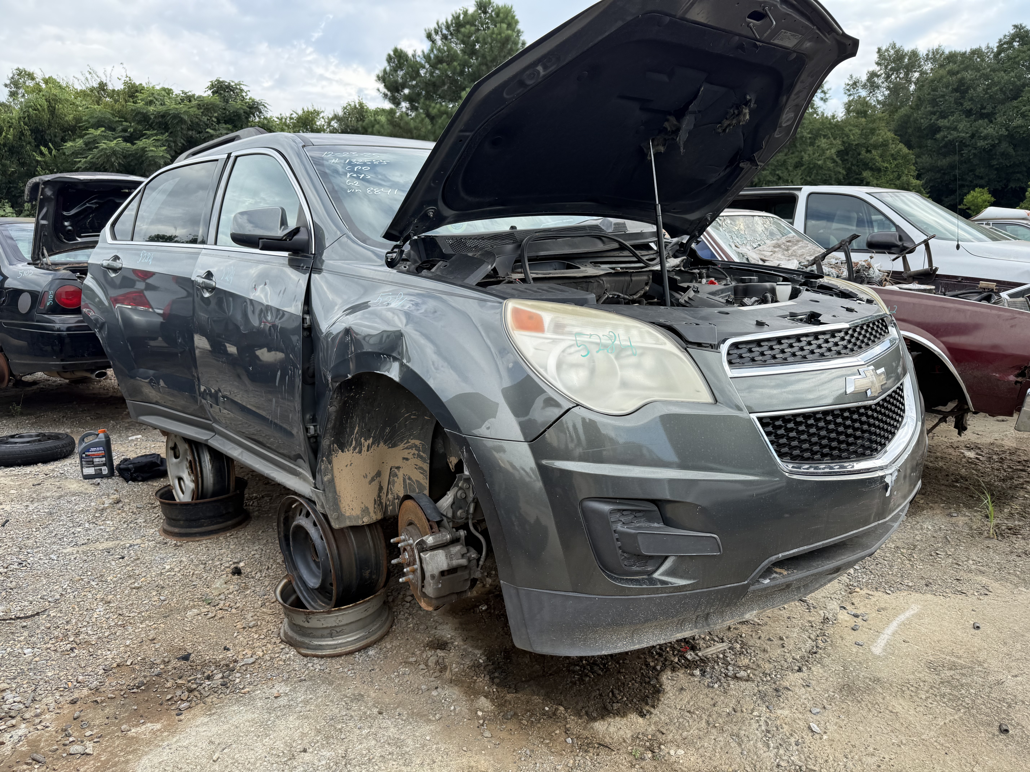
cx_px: 515
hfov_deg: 71.6
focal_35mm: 24
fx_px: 714
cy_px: 386
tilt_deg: -14.7
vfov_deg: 56.8
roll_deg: -0.7
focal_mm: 6.76
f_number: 1.78
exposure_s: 1/1337
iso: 80
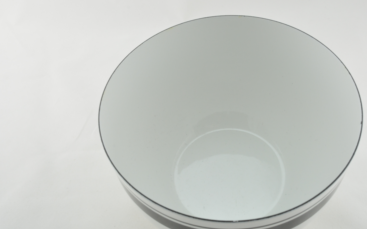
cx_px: 206
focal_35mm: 39
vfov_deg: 32.8
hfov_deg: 50.3
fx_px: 390
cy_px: 110
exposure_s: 1/15
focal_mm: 22
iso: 1250
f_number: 22
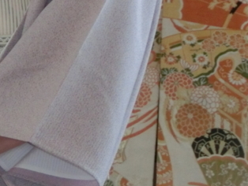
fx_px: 2008
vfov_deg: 5.3
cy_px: 56
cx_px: -32
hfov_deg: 7.0
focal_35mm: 280
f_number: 5.4
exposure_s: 1/60
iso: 500
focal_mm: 19.54
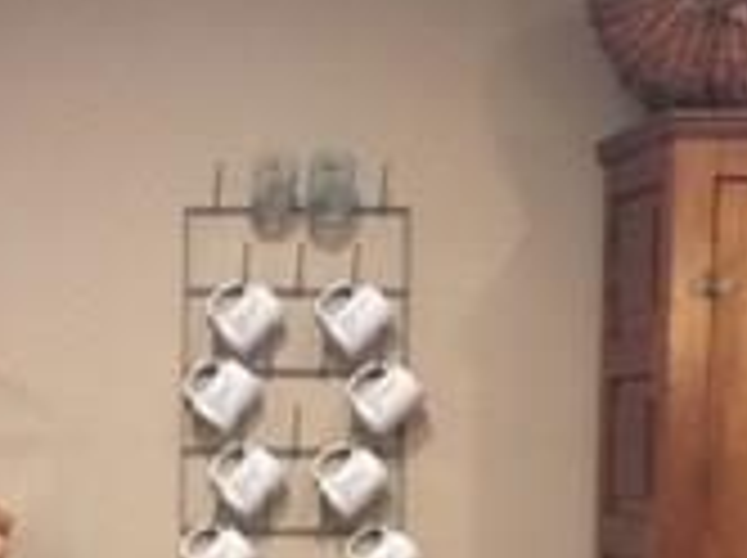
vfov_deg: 12.9
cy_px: 639
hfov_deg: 17.1
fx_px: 2413
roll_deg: -0.7
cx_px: -45
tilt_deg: -4.1
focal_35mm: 112
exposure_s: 1/15
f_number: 2.2
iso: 125
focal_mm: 4.15
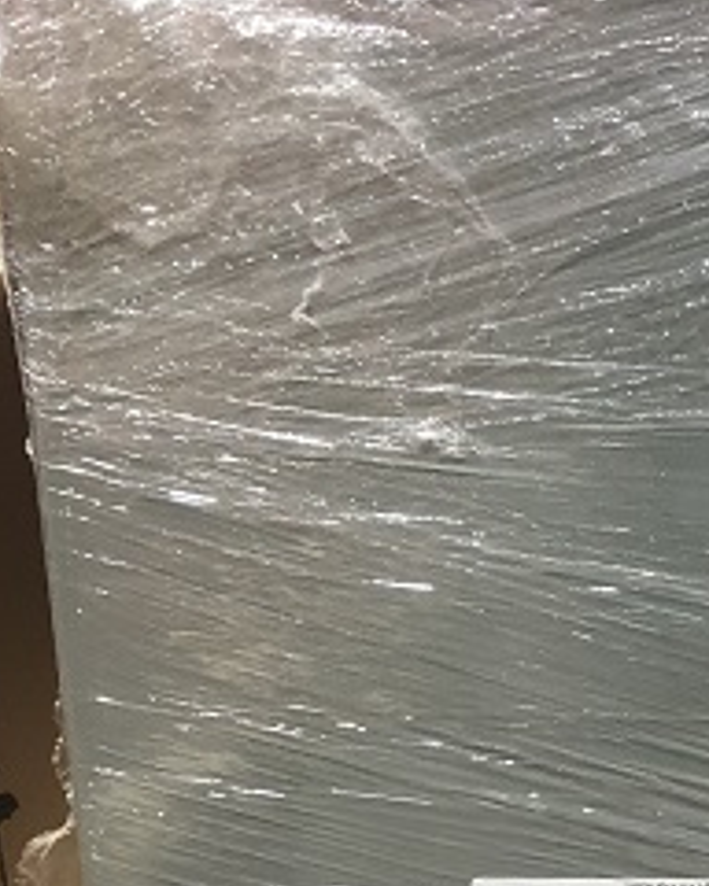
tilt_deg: -17.1
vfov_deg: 27.4
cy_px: 545
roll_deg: -0.5
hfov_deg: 21.0
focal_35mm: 69
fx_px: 1810
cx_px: 801
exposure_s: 1/12
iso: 100
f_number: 1.8
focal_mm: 4
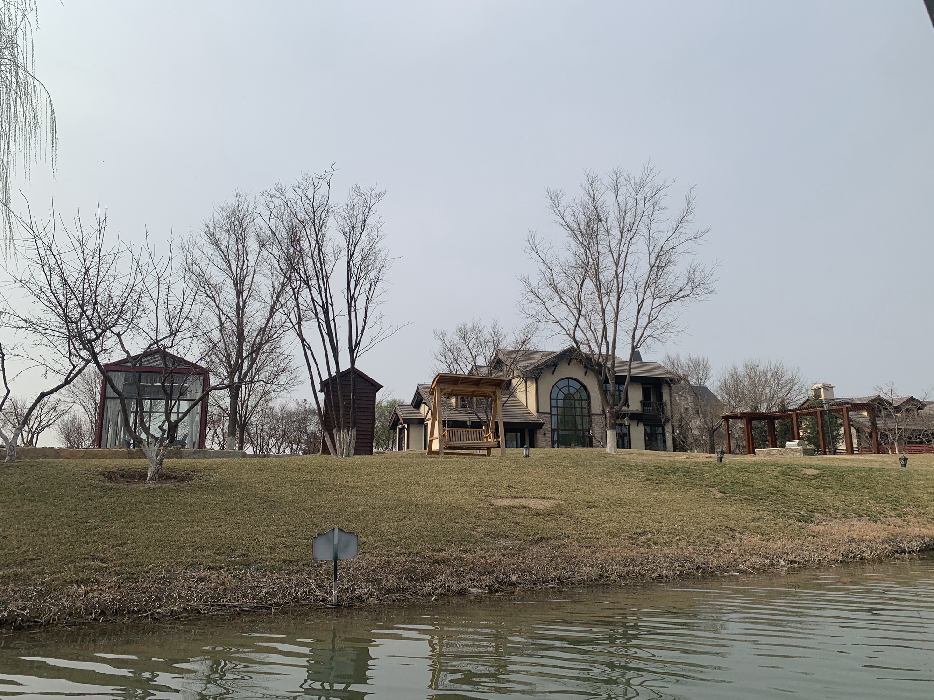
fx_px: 702
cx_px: 467
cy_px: 350
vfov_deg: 53.1
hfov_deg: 67.3
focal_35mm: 26
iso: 25
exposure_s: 1/4464
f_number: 1.8
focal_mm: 4.25
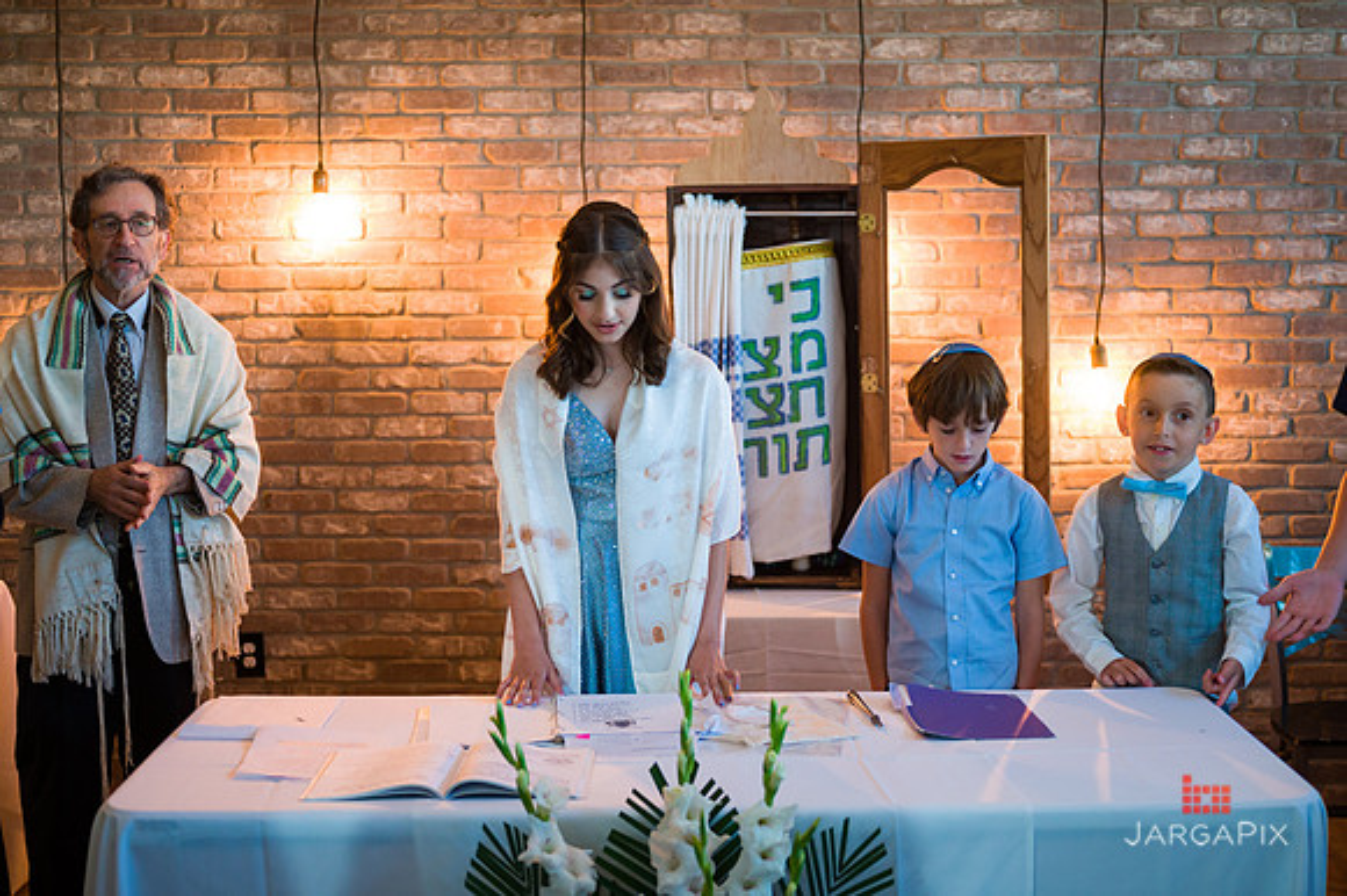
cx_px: 674
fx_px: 1944
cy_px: 448
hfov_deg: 38.2
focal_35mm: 52
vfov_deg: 26.0
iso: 1250
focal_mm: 52
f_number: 3.2
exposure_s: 1/200
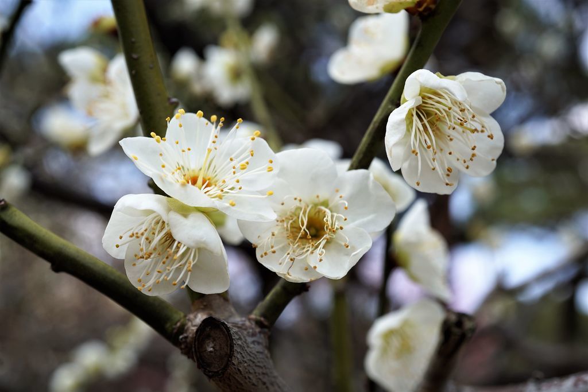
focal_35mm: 45
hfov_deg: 43.6
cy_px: 196
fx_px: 735
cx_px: 294
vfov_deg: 29.9
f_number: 8
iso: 100
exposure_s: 1/125
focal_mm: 30
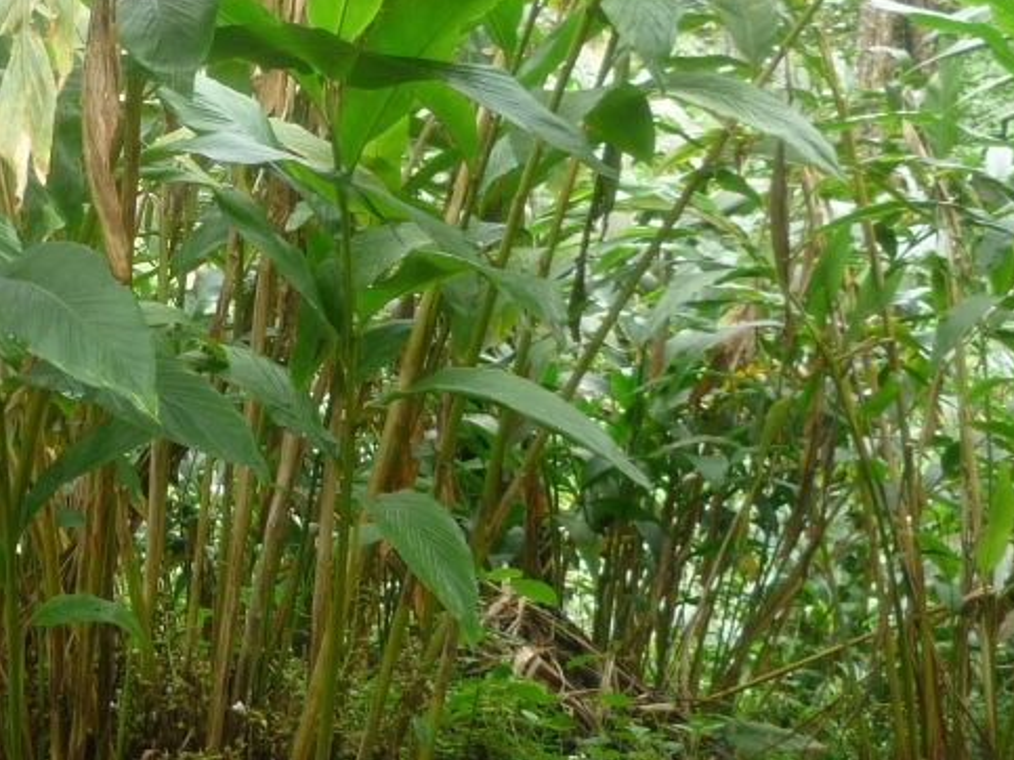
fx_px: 2050
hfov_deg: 27.0
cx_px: 132
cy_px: 225
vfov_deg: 20.9
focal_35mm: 70
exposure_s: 1/30
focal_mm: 5.5
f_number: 2.8
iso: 125
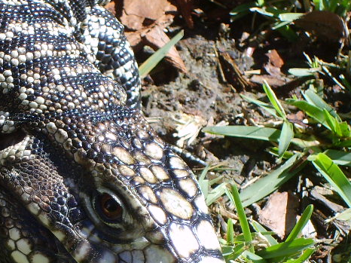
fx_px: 1804
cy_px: 202
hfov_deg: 11.1
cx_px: 42
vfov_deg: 8.3
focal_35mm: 178
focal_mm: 13.7
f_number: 4.2
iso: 50
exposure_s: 1/250
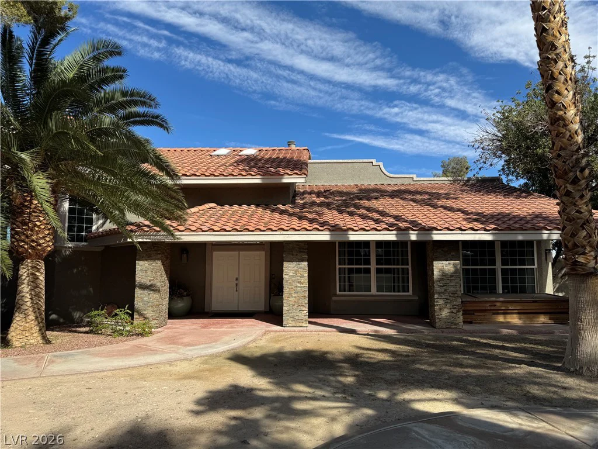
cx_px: 299
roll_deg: +0.3
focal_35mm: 24
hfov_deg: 71.6
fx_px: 415
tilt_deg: +4.8
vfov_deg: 56.8
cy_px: 224
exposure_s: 1/4310
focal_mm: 6.76
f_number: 1.78
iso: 80
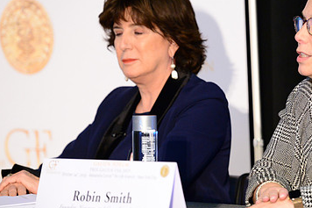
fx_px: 2824
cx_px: 238
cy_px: 129
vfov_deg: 4.2
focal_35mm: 326
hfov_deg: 6.3
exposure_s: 1/125
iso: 4000
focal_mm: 200
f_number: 4
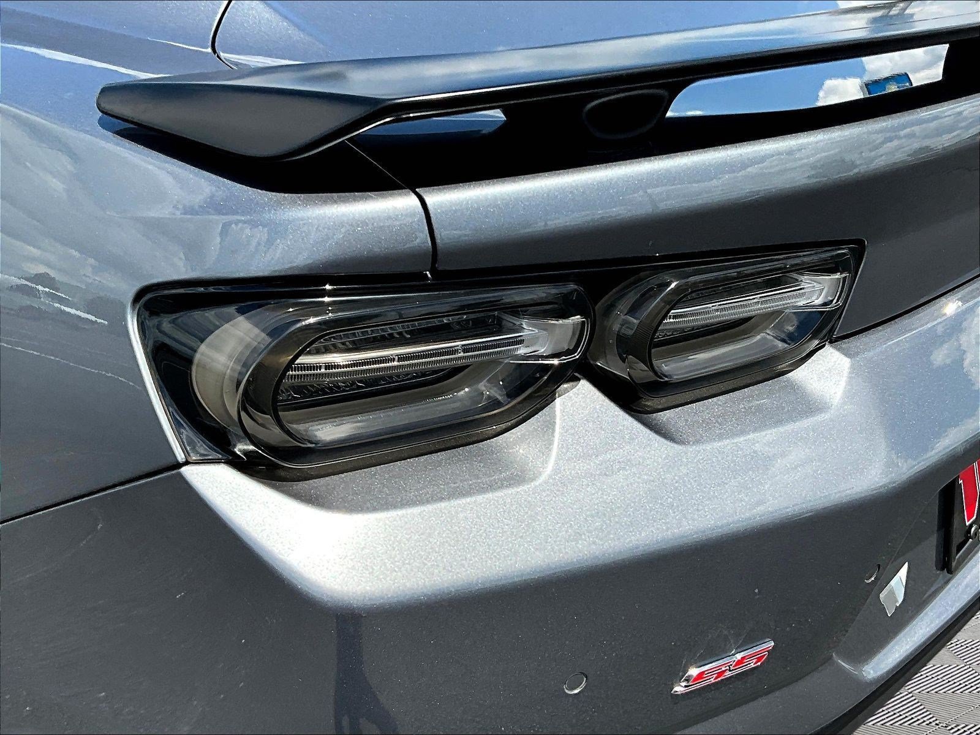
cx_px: 490
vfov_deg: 48.2
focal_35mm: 29
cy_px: 368
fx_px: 821
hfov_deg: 61.7
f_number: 1.8
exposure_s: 1/1195
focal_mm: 3
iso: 25
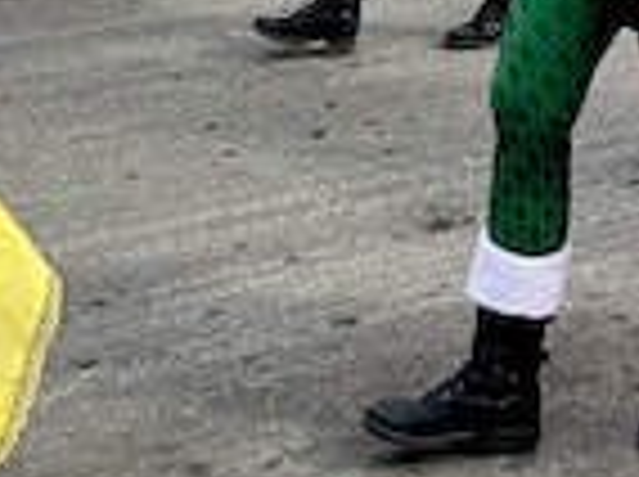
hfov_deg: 17.9
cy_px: -392
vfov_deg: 12.6
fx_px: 1953
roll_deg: -1.2
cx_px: 698
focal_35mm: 106
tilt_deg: -6.7
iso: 32
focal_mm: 5.1
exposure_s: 1/994
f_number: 1.6
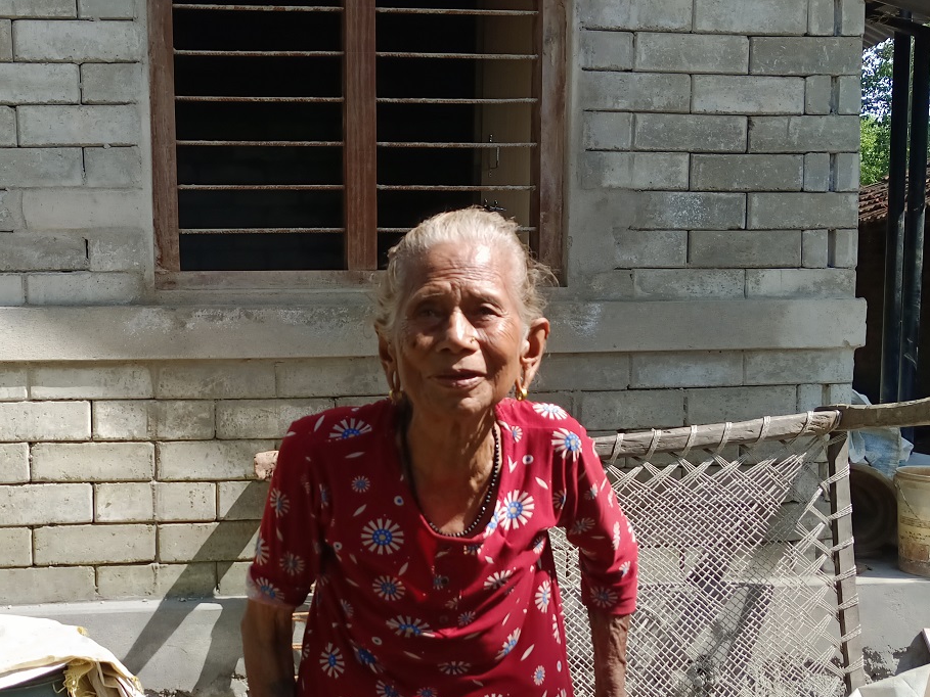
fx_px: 1182
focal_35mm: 44
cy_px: 465
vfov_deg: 32.6
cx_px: 261
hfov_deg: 42.0
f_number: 1.79
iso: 100
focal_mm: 4.84
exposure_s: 1/220
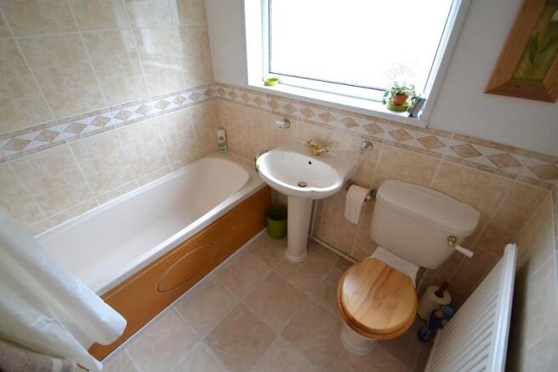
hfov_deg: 100.4
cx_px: 279
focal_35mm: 15
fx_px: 232
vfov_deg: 77.3
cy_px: 186
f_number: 3.5
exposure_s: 1/60
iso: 2500
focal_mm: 10
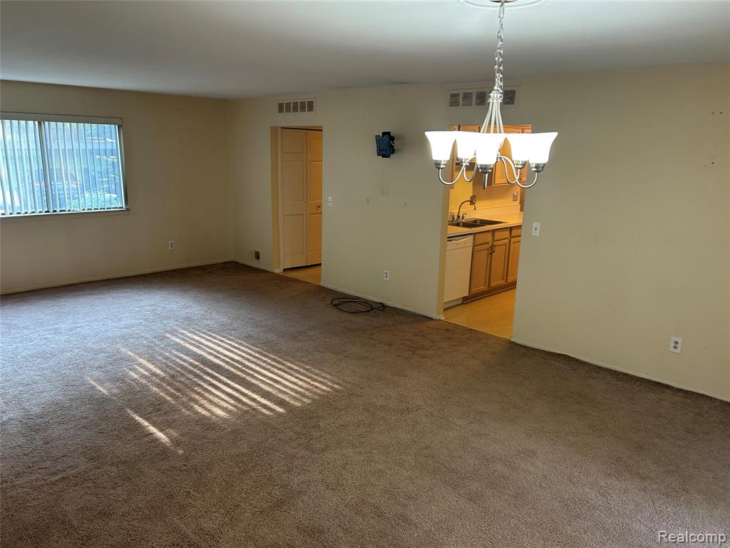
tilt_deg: -10.7
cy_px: 274
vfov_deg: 53.1
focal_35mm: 26
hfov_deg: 67.3
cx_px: 365
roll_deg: -1.3
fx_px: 548
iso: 100
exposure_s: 1/60
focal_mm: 5.7
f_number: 1.5
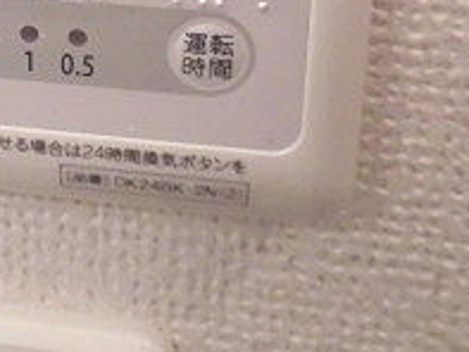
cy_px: -145
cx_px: -67
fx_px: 1057
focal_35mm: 78
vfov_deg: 17.4
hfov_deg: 23.3
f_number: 3.1
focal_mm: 4.3
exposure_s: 1/160
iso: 800
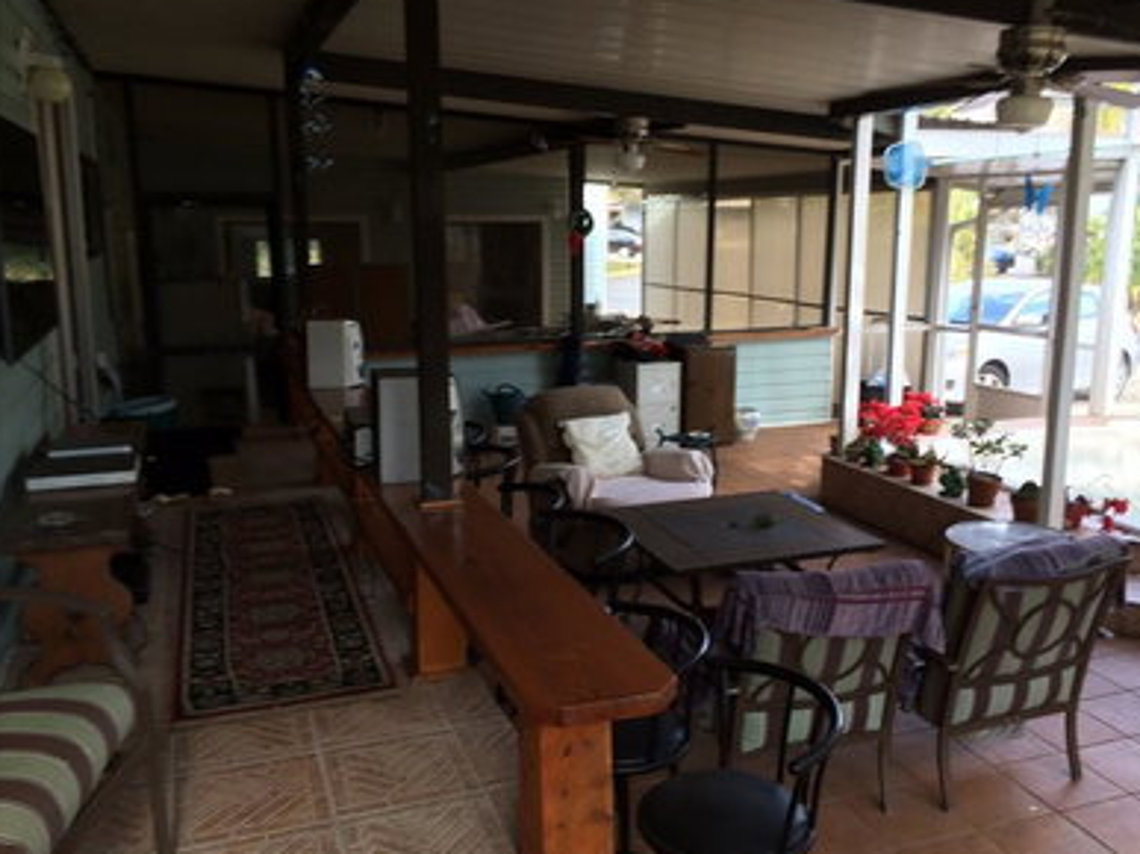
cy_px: 427
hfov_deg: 56.8
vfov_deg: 44.1
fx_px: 1054
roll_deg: +0.8
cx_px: 611
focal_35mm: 32
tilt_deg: -12.8
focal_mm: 4.15
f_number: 2.2
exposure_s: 1/60
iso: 50
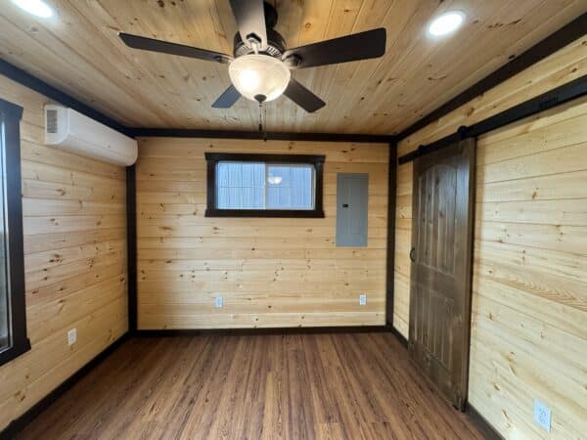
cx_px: 294
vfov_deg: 85.7
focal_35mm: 14
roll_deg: -0.4
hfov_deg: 102.1
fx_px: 237
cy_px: 220
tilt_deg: -0.7
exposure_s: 1/99
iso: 125
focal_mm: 2.22
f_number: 2.2
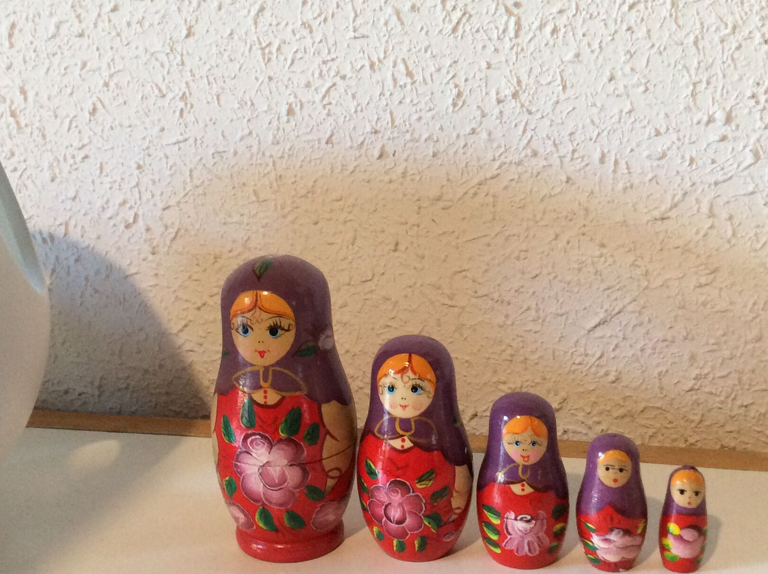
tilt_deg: -15.4
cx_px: 315
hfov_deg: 37.4
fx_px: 1130
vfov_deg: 28.5
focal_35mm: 51
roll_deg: +3.9
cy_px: 306
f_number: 2.4
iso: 160
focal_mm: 3.3
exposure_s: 1/25
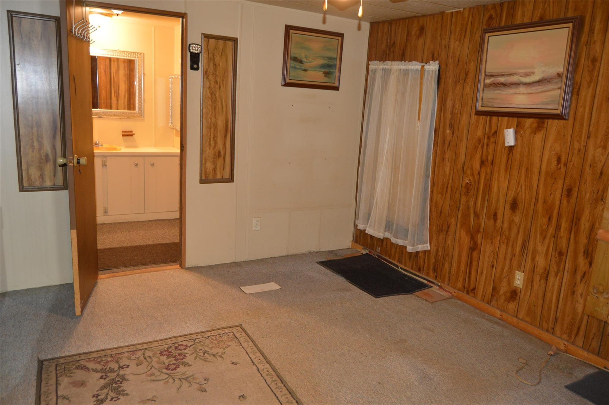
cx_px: 304
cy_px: 202
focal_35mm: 27
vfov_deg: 47.8
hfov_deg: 67.4
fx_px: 456
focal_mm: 18
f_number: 3.5
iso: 720
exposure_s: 1/60
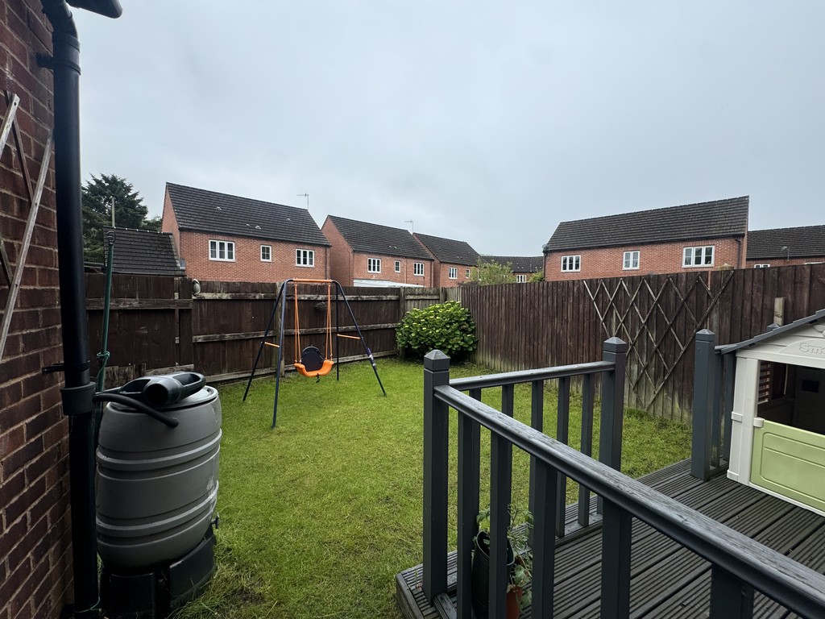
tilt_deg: -2.6
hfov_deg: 102.1
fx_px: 334
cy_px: 310
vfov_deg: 85.7
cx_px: 412
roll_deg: -0.2
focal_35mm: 14
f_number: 2.2
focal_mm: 2.22
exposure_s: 1/459
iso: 40
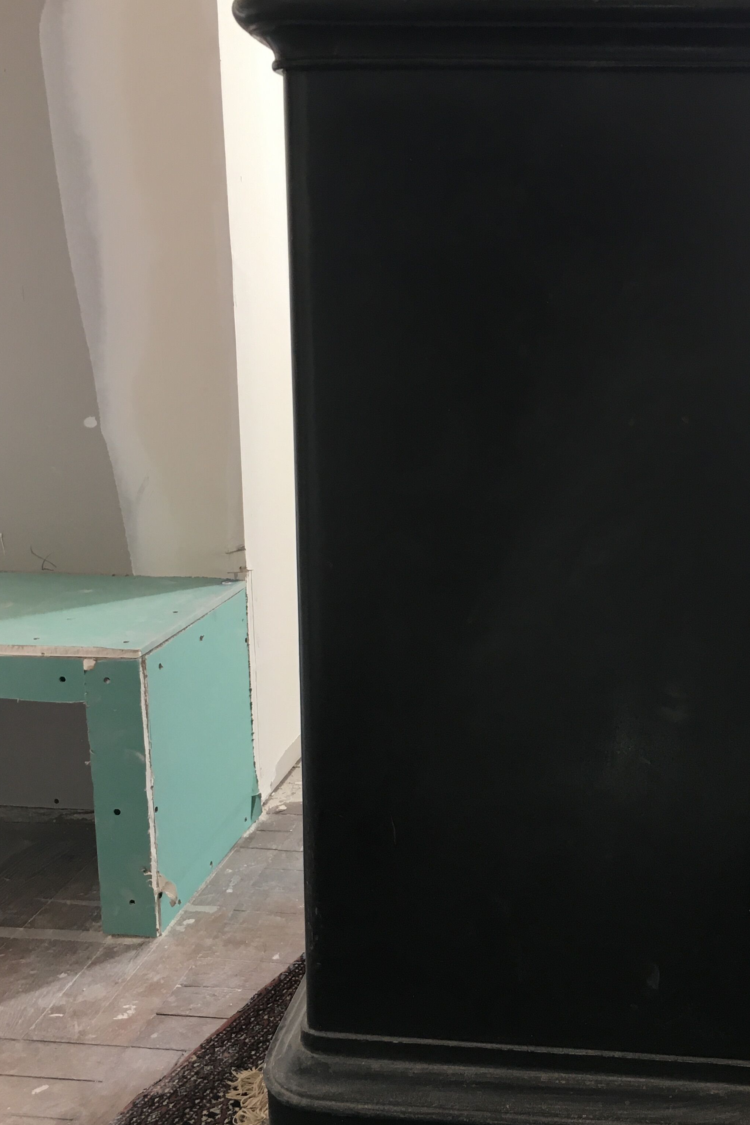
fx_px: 1250
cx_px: 526
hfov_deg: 33.0
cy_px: 597
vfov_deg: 48.4
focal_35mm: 40
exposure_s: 1/33
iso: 40
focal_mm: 4.15
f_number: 2.2
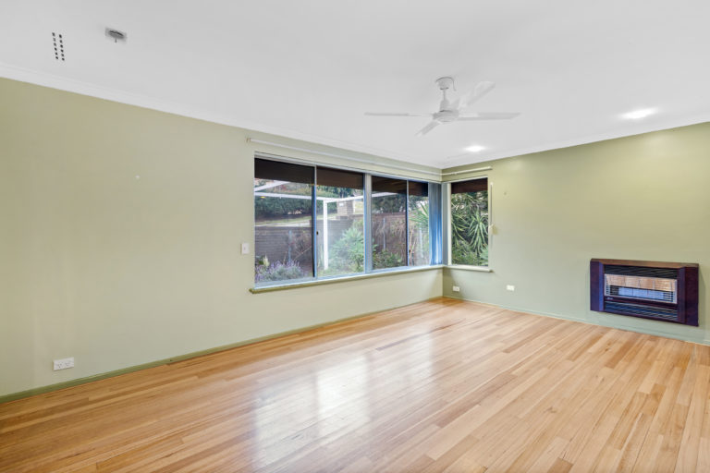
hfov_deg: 96.7
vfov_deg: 73.7
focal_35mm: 16
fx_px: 316
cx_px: 355
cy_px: 236
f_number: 8
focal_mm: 16
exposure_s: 2.5
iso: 250
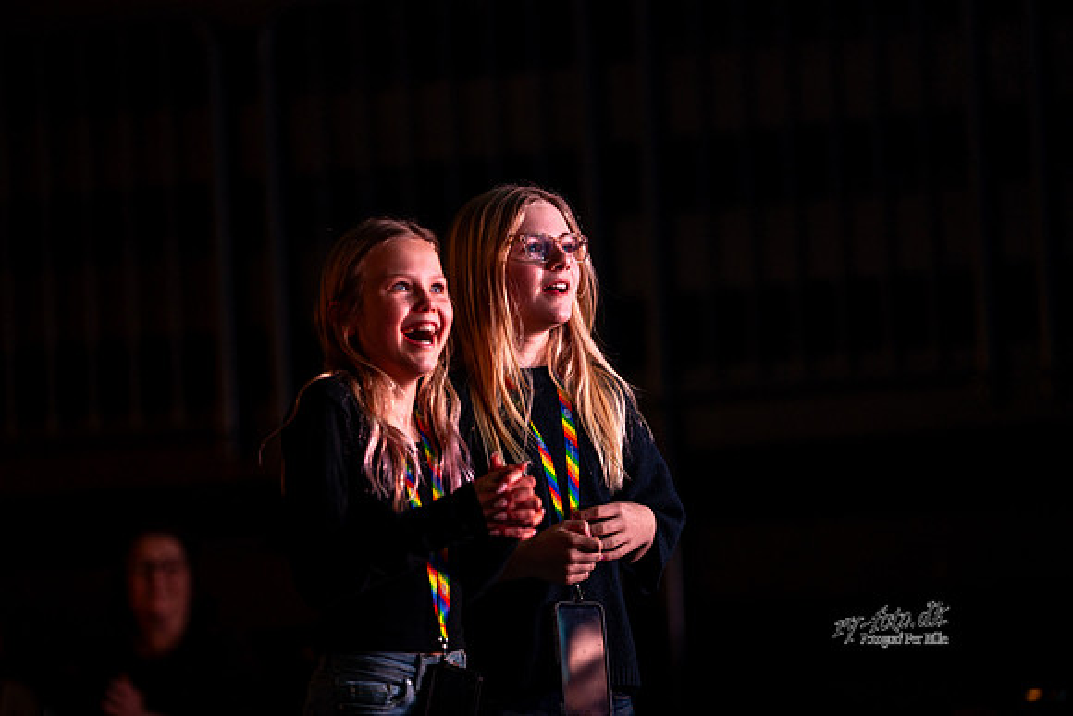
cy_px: 358
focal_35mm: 135
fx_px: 4025
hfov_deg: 15.2
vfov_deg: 10.2
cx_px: 536
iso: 400
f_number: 1.8
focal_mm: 135
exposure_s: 1/200
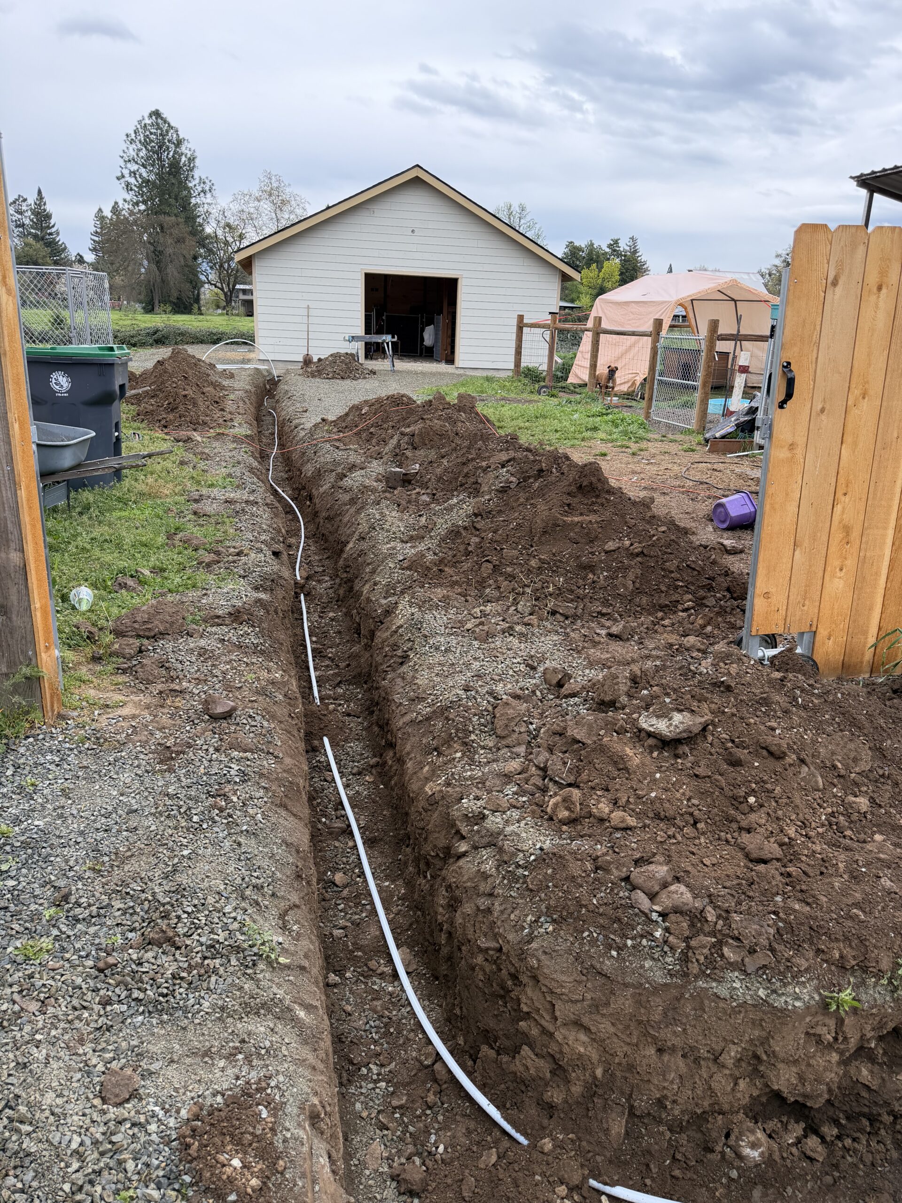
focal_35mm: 24
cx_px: 451
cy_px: 602
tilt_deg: -17.7
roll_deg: -1.9
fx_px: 834
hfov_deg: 56.8
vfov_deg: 71.6
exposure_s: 1/593
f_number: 1.78
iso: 100
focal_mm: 6.76
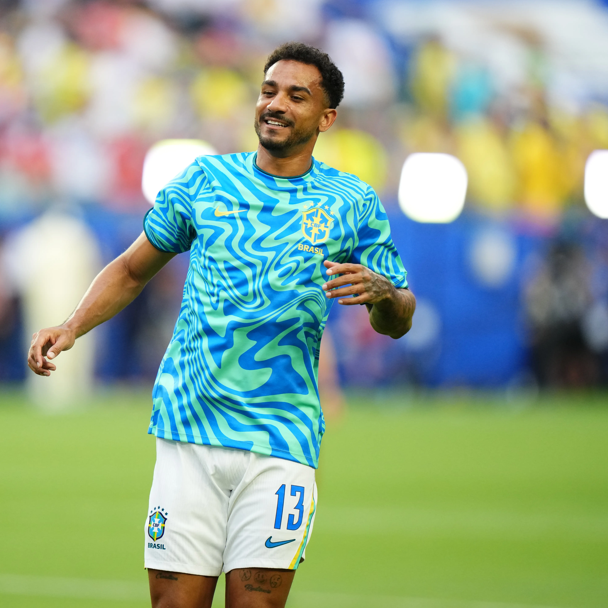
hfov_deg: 3.4
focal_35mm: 511
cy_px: 304
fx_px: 10154
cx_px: 229
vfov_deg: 3.4
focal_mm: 400
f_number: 2.8
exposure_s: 1/2000
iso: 2500
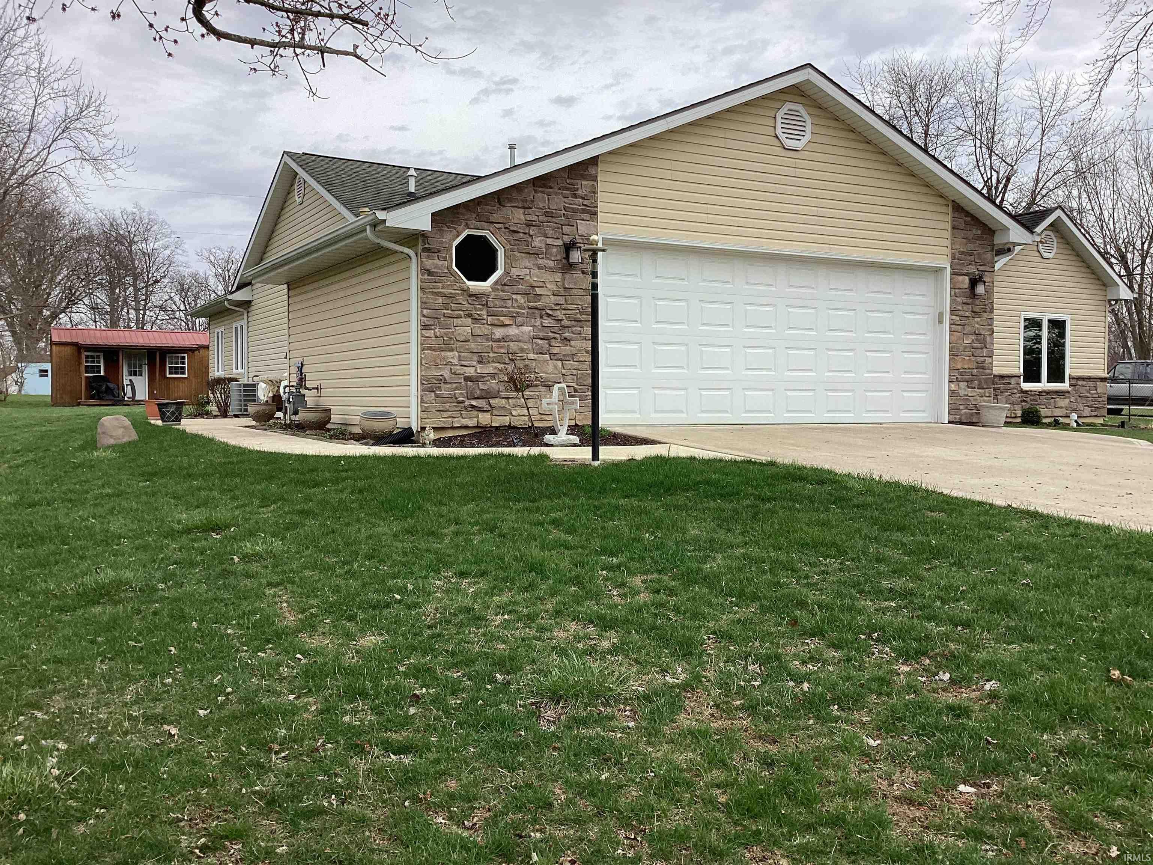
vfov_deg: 45.4
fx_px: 1033
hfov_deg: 58.4
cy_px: 432
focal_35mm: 31
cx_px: 576
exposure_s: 1/926
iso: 25
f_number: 2.4
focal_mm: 3.3
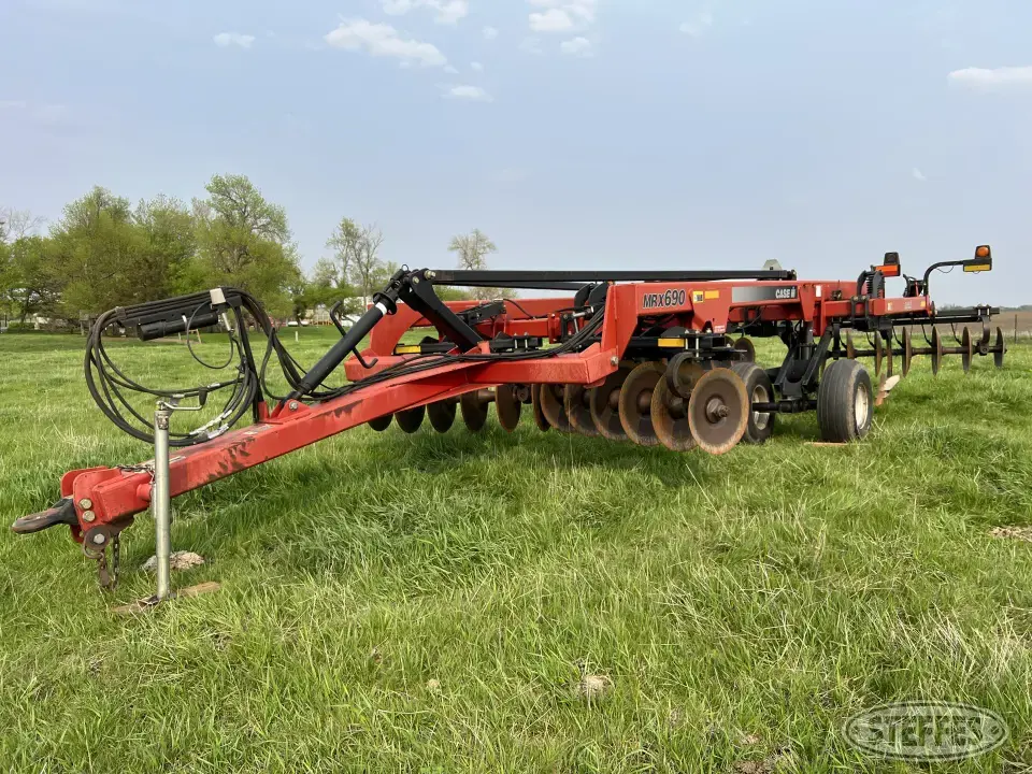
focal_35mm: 26
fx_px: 775
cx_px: 516
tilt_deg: -7.5
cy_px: 387
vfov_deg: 53.1
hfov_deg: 67.3
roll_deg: +0.2
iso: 50
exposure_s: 1/2695
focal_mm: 5.7
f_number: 1.5
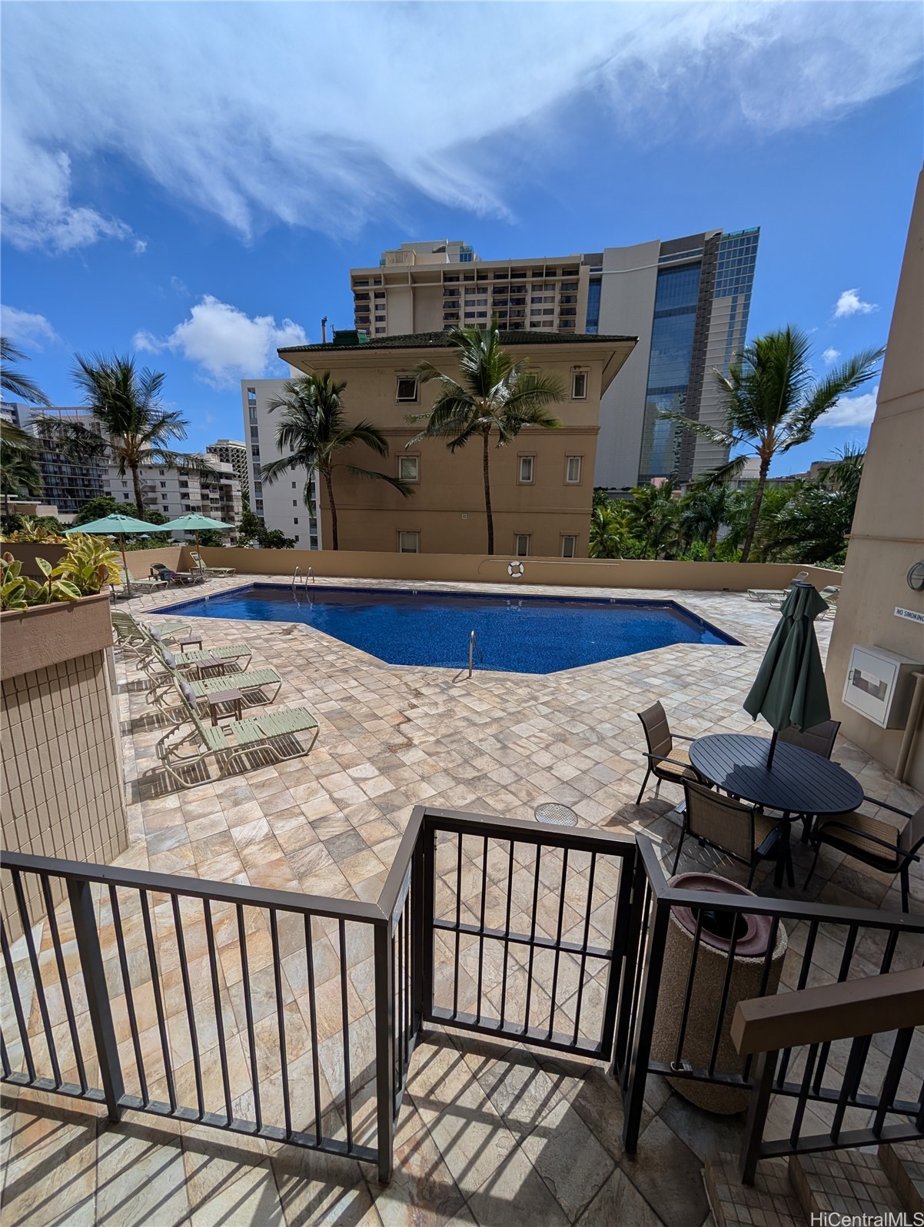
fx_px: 426
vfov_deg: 110.5
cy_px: 614
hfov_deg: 94.6
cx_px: 462
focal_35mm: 12
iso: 53
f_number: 1.7
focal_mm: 2.02
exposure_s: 1/5848
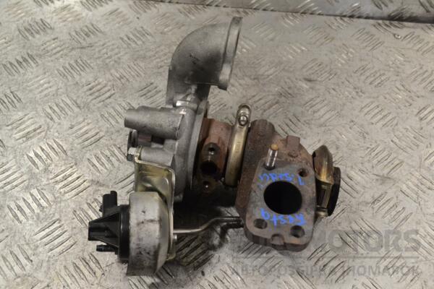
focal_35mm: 44
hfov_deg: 45.0
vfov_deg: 30.8
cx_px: 217
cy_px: 144
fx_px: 524
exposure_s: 1/250
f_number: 8
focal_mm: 29
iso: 3200
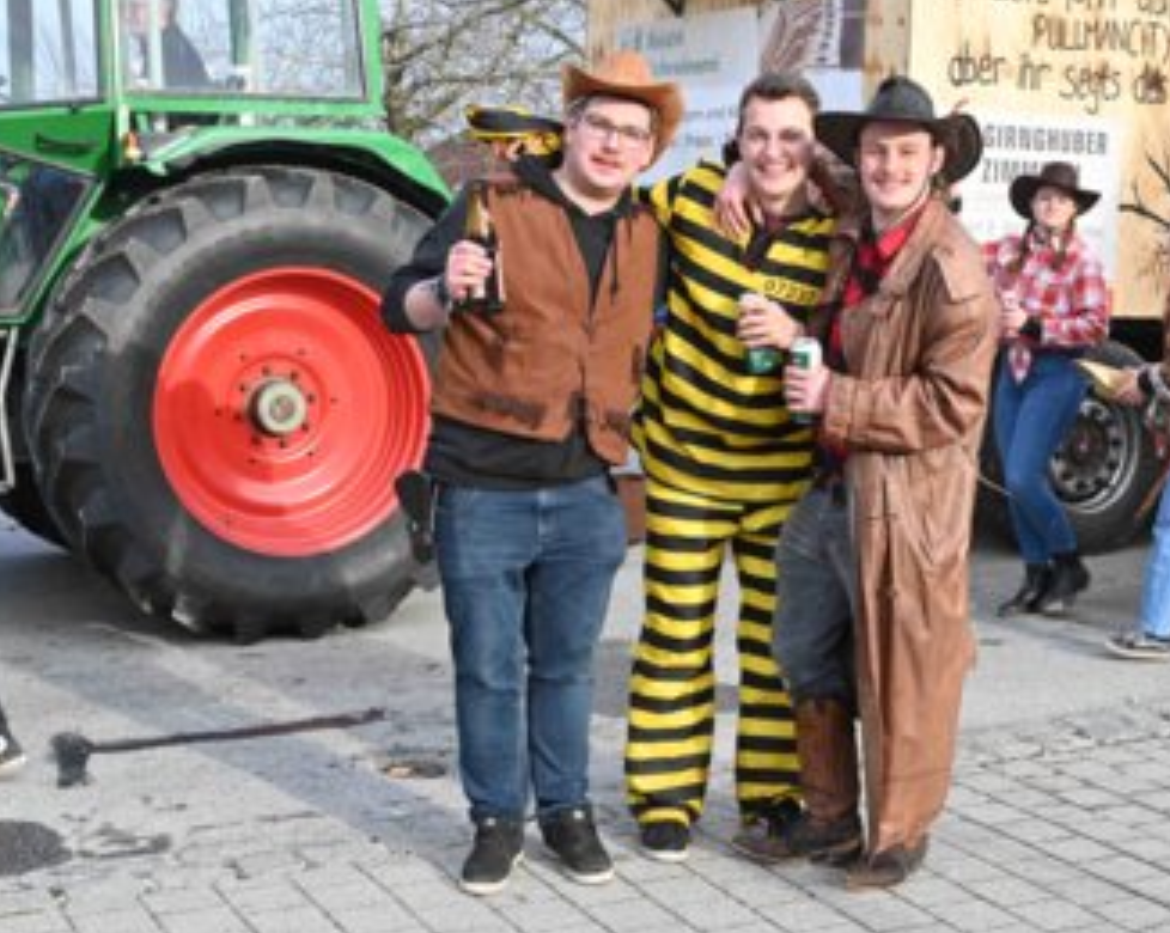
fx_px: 1833
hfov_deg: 35.4
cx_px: 646
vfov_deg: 28.6
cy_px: 466
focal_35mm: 53
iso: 2500
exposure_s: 1/500
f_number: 11
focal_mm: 46
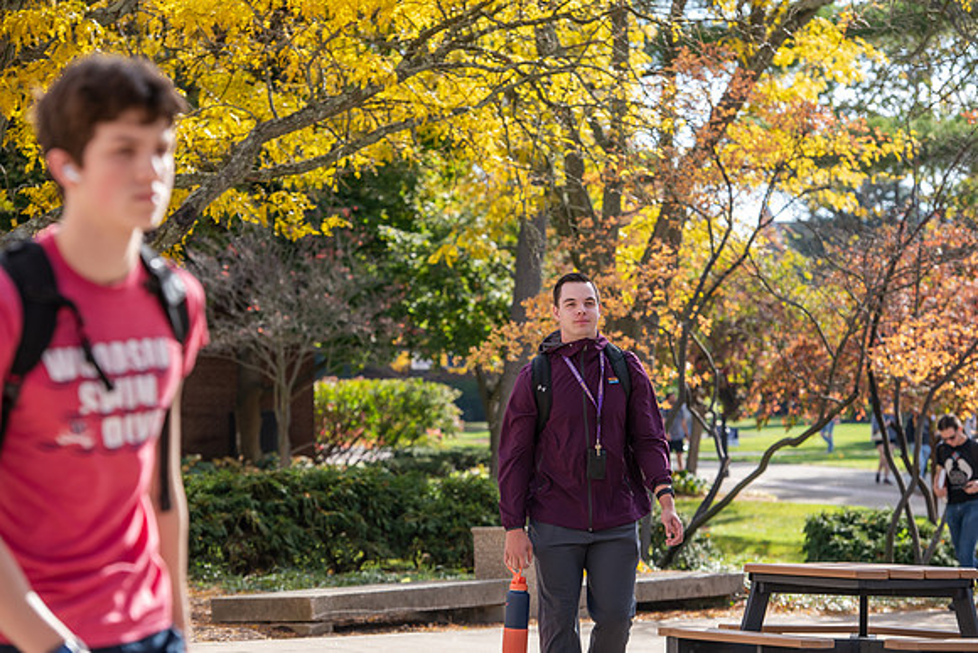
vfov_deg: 11.2
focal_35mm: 122
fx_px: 3315
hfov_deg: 16.8
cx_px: 489
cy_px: 326
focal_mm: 122
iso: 250
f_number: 5.6
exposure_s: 1/320
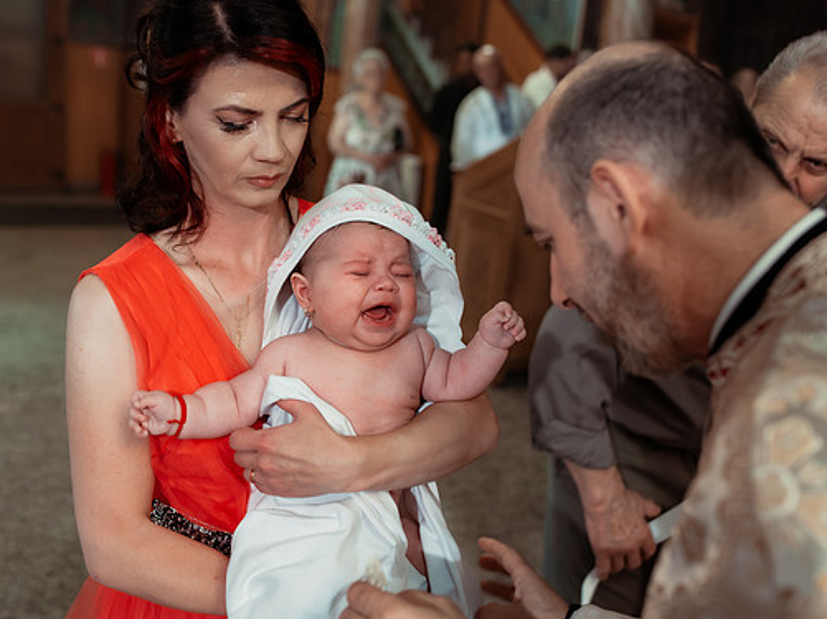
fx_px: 931
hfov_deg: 47.8
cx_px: 360
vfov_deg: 36.8
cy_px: 301
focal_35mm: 39
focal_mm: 35
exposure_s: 1/160
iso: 1600
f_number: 2.8
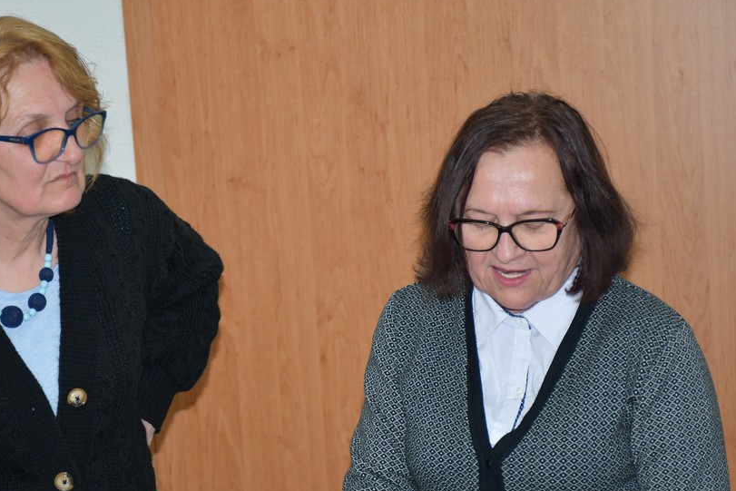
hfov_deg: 16.4
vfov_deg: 11.0
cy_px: 269
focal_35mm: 125
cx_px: 291
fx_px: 2556
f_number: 5
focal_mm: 66
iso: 1000
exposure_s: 1/60
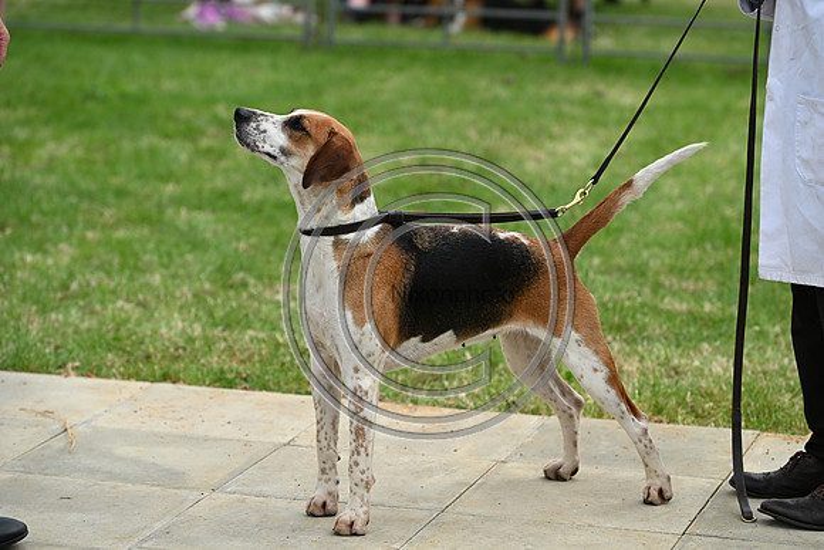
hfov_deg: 15.8
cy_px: 275
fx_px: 2976
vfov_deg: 10.6
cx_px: 412
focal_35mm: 130
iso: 140
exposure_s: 1/1000
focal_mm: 130
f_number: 4.5
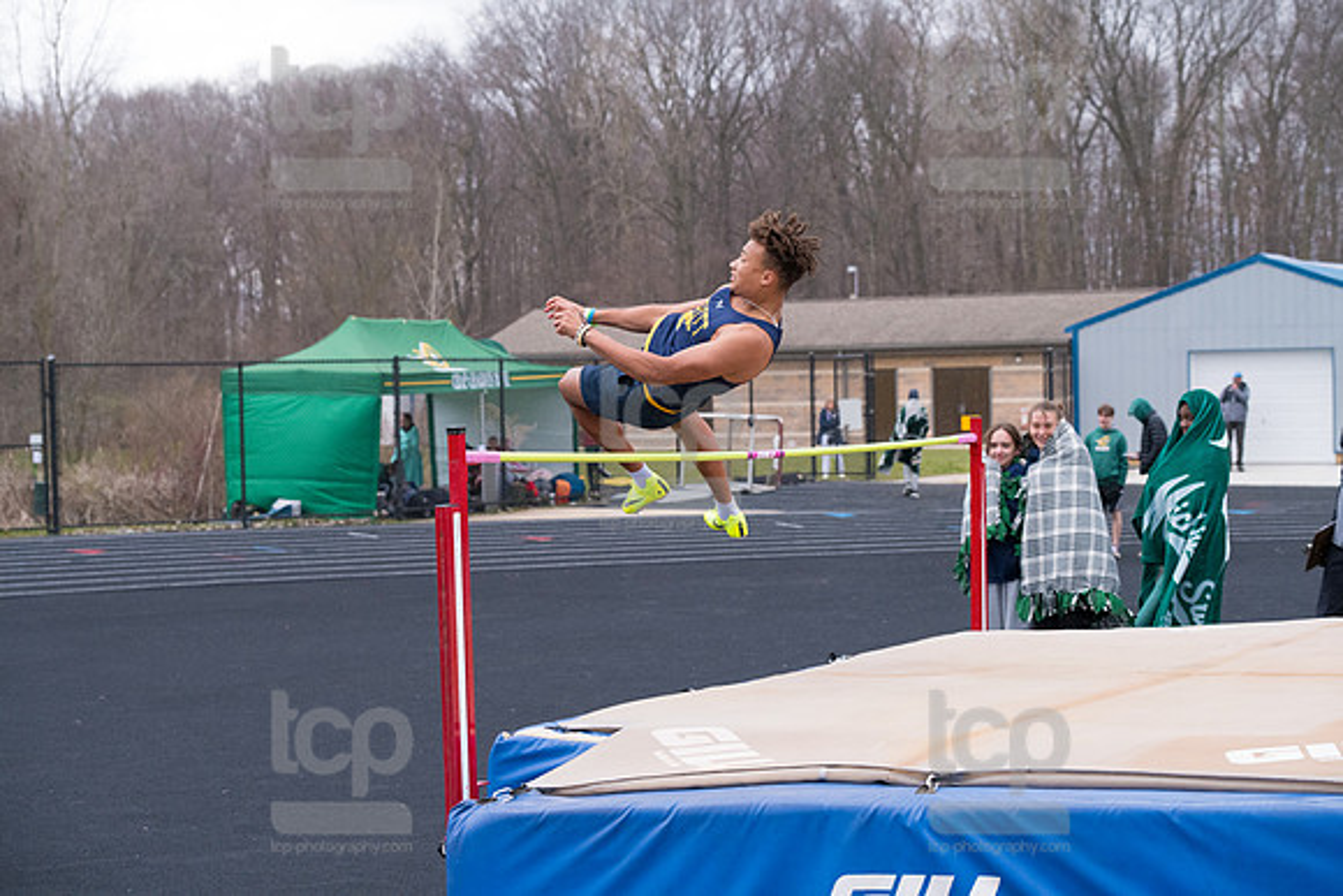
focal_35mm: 75
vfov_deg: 18.2
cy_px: 448
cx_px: 672
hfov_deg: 27.0
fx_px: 2798
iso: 2000
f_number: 5
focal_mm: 75
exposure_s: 1/2000
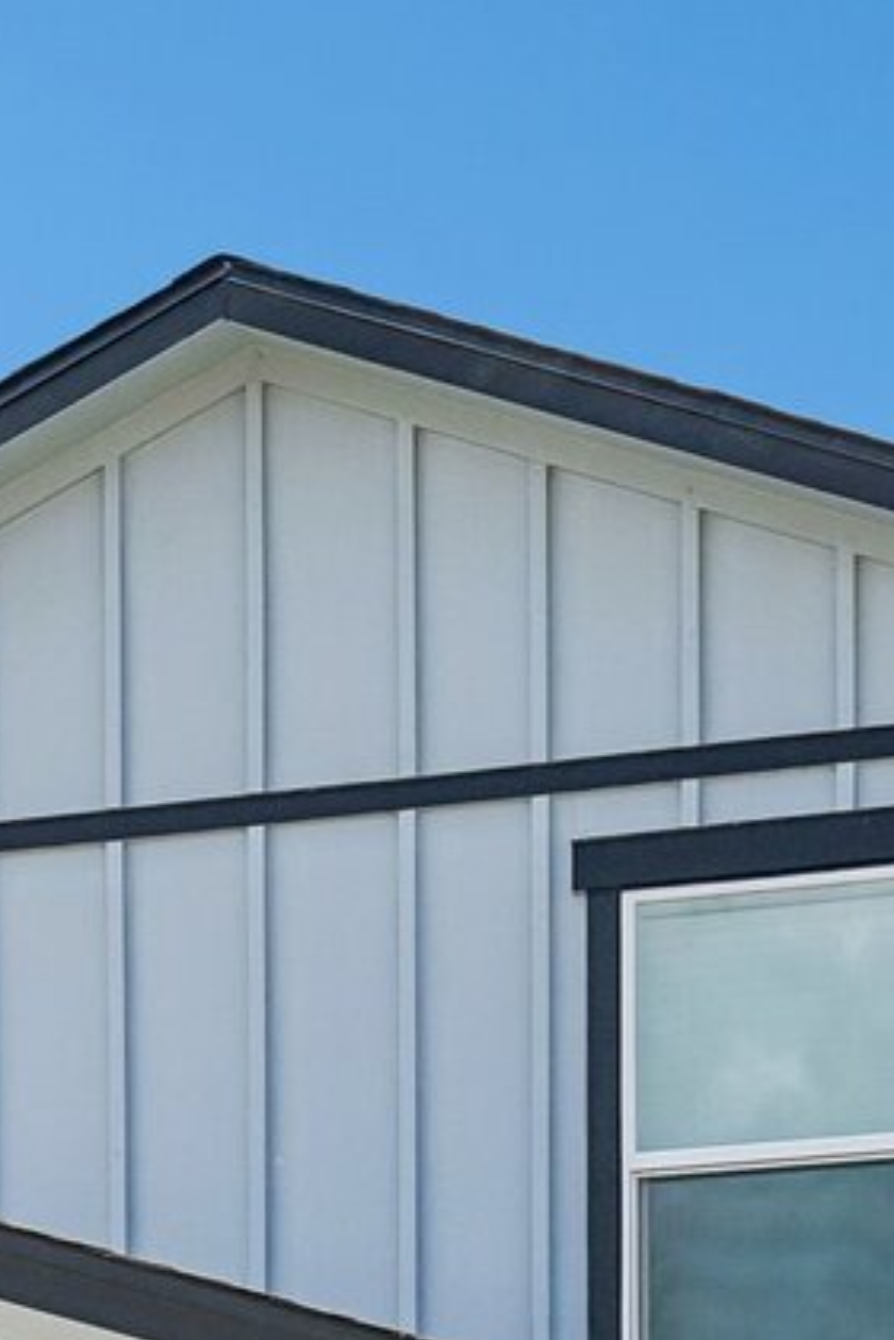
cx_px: -144
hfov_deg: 10.0
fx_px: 5028
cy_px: 1659
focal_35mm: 135
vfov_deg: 14.6
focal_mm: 35
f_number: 9
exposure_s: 1/400
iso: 200
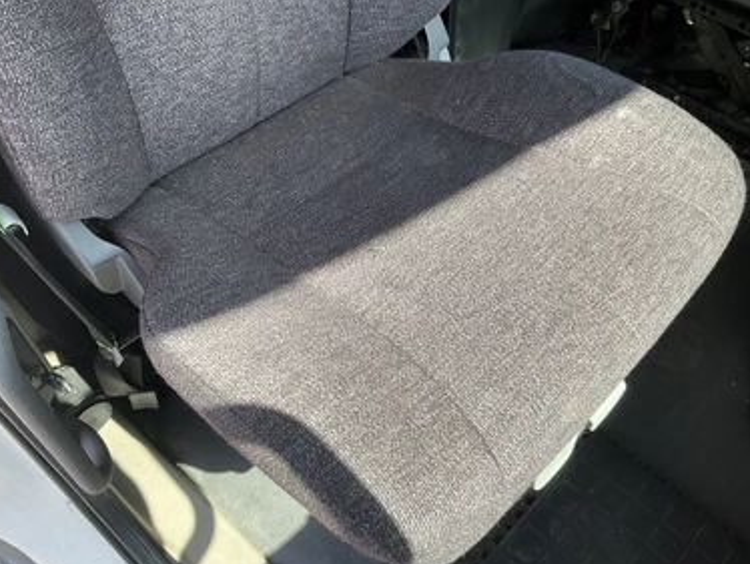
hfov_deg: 58.3
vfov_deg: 45.5
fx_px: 672
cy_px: 299
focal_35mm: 31
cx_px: 385
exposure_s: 1/218
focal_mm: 3
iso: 20
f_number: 1.8
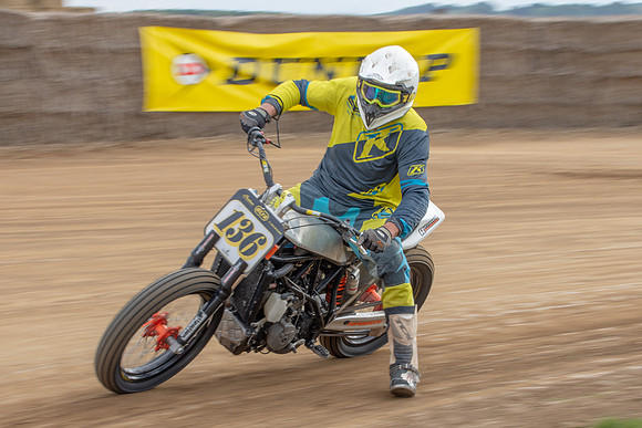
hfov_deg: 18.6
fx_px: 1956
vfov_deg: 12.5
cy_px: 229
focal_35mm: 110
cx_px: 327
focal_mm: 62
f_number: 14
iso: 320
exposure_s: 1/100
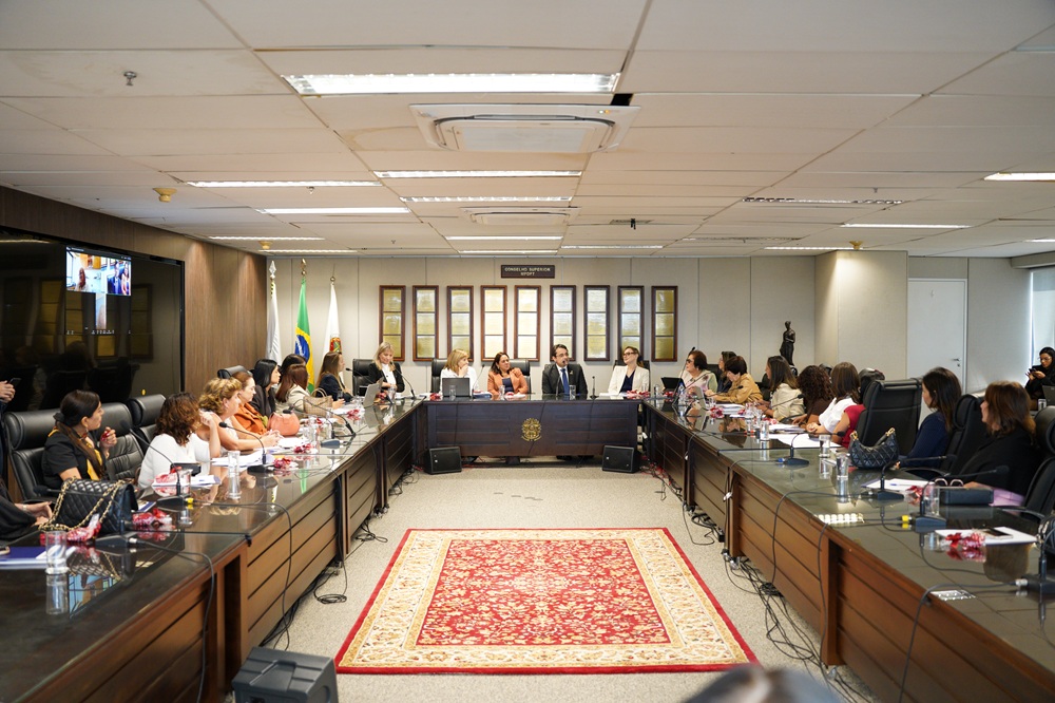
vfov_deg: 41.1
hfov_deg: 58.7
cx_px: 528
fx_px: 937
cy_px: 352
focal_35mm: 32
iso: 2000
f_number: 2.8
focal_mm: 32
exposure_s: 1/160
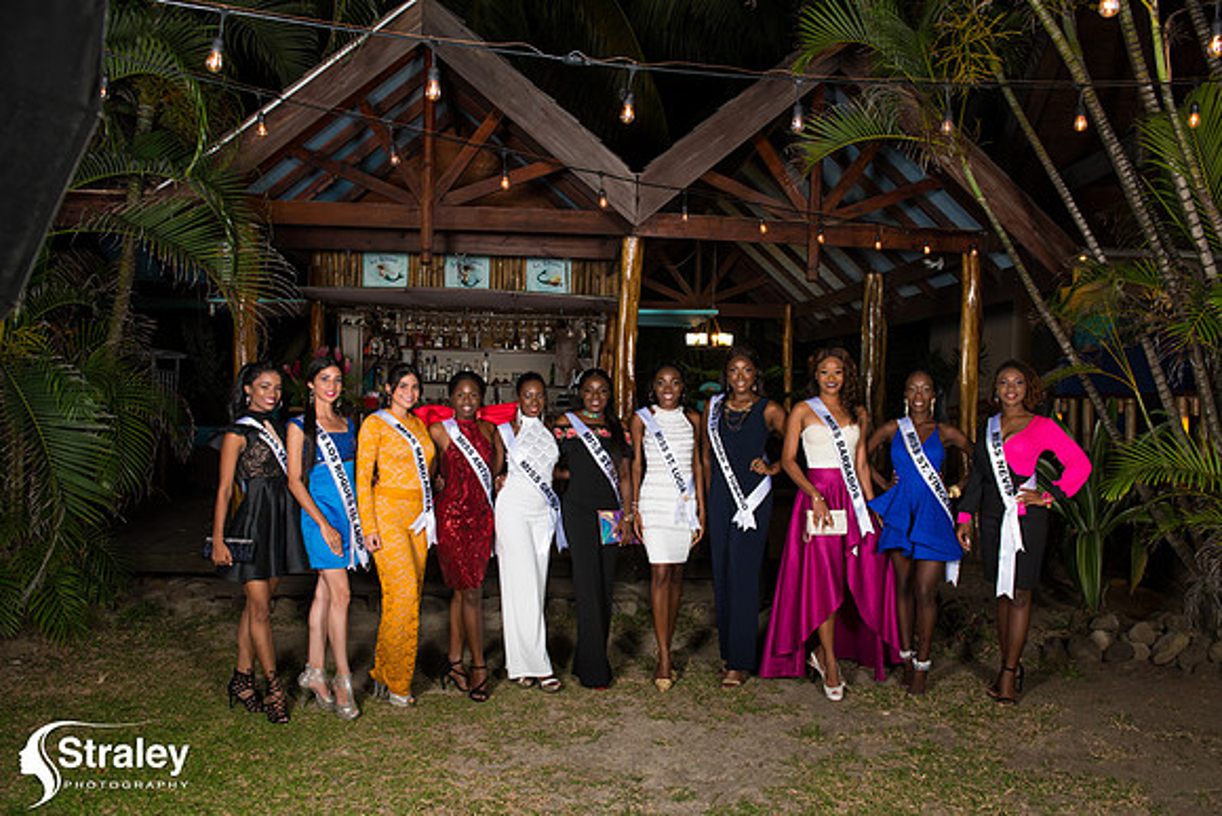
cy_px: 408
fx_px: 917
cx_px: 611
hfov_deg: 67.4
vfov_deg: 48.0
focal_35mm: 27
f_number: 5.6
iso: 500
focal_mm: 27
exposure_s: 1/80
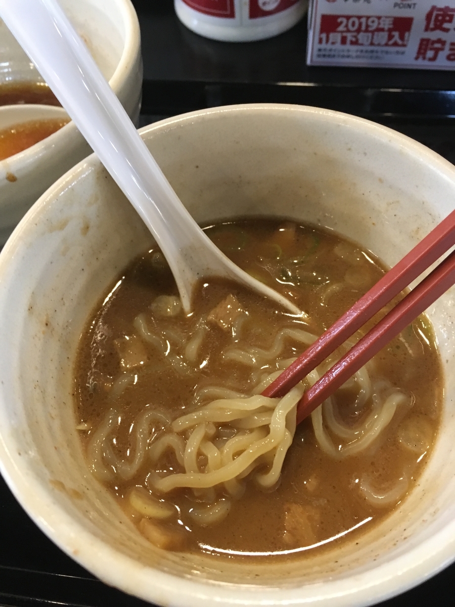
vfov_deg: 61.7
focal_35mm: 29
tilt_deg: -59.3
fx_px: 508
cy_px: 304
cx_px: 228
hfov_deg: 48.2
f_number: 2.2
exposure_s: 1/30
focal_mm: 4.15
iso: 200
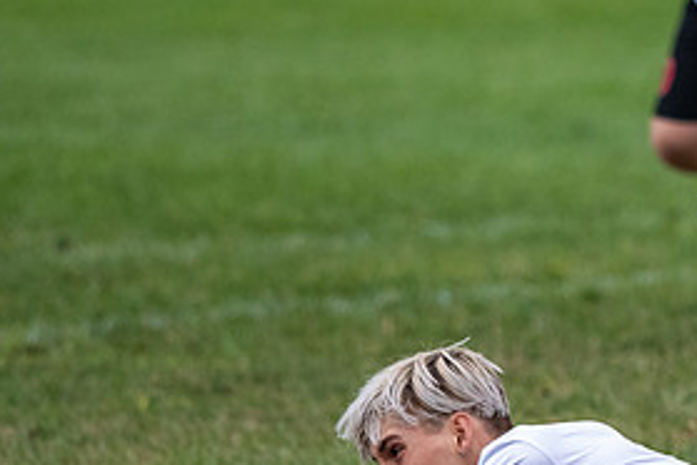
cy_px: 201
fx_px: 18140
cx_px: 709
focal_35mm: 937
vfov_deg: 1.5
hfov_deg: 2.2
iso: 1600
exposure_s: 1/2500
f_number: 4.5
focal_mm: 300
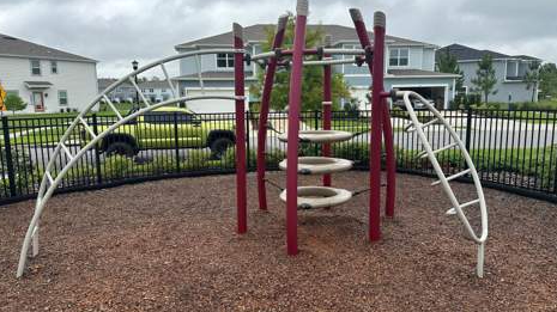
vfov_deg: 42.8
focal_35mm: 27
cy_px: 154
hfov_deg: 69.9
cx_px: 278
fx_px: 399
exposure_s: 1/4348
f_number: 1.78
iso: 80
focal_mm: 6.86
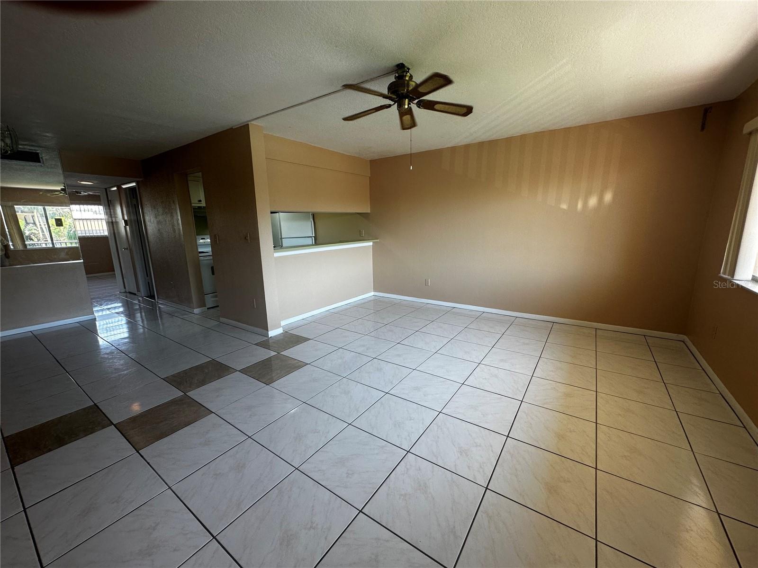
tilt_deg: -11.0
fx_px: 307
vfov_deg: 85.7
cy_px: 284
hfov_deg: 102.1
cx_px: 379
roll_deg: +1.4
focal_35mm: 14
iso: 64
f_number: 2.2
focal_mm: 2.22
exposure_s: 1/120
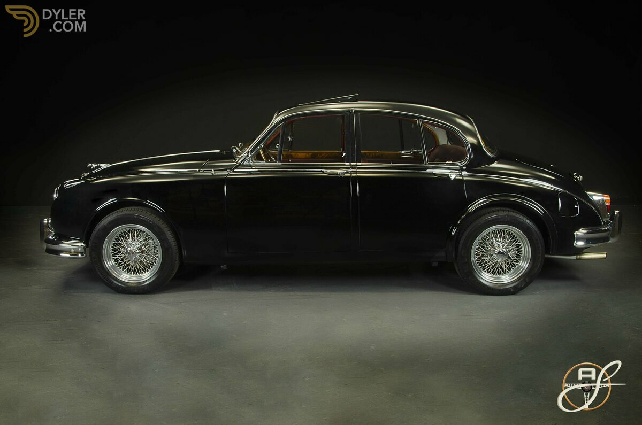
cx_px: 321
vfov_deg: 36.7
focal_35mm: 36
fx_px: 641
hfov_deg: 53.2
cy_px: 212
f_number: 14
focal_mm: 24
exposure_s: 1/1.25
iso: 200
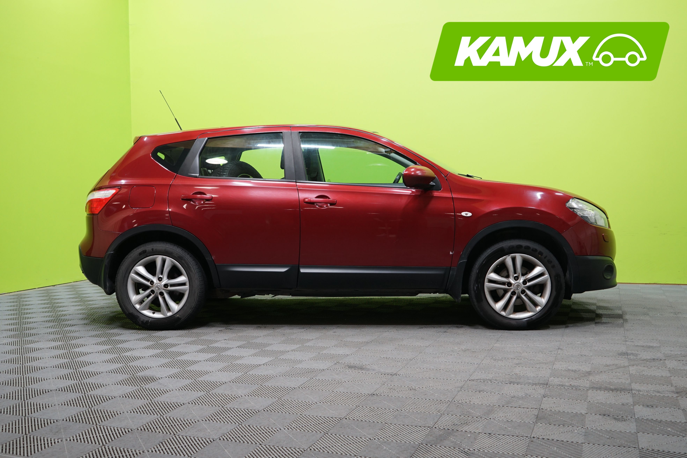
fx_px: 687
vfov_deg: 36.9
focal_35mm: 36
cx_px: 344
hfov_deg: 53.1
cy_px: 229
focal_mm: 36
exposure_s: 1/40
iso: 640
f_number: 5
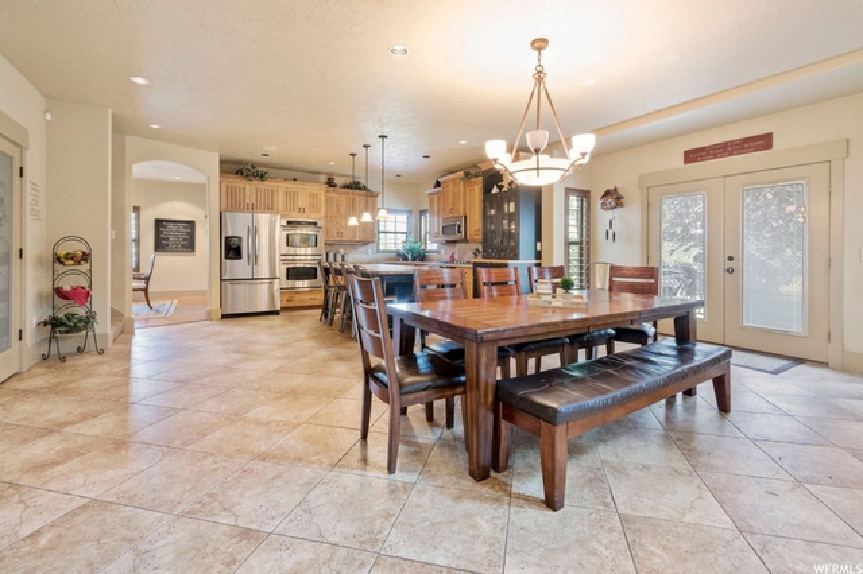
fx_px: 359
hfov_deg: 100.4
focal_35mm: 15
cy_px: 287
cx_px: 432
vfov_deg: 77.3
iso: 400
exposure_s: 1/2
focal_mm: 10
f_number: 6.3
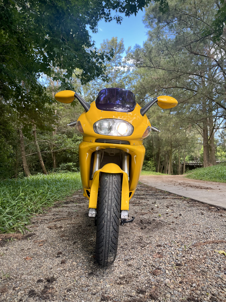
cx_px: 113
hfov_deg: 53.1
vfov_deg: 67.3
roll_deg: +0.7
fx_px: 226
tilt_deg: +4.4
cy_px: 151
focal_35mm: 26
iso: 40
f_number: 1.6
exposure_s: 1/164
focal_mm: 5.1
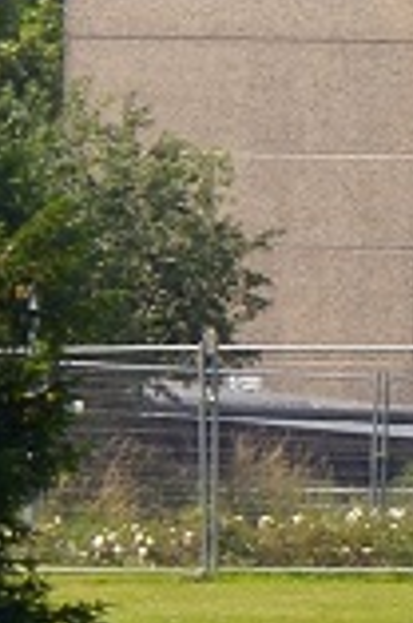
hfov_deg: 1.3
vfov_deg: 2.0
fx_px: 17807
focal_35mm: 1030
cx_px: -715
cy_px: -766
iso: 110
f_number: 13
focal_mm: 105
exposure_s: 1/100
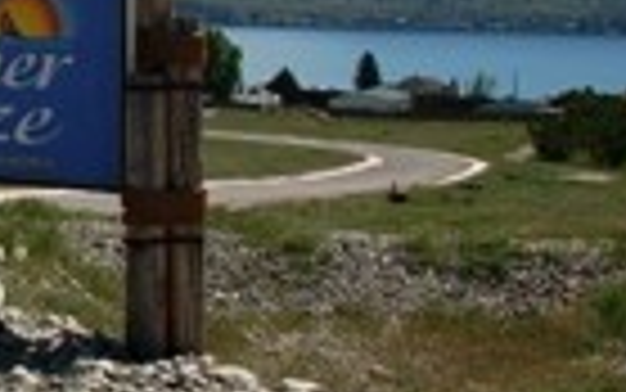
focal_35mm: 106
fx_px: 1809
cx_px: -225
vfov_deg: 11.9
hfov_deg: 18.1
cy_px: -176
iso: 100
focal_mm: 24
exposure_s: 1/250
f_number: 8
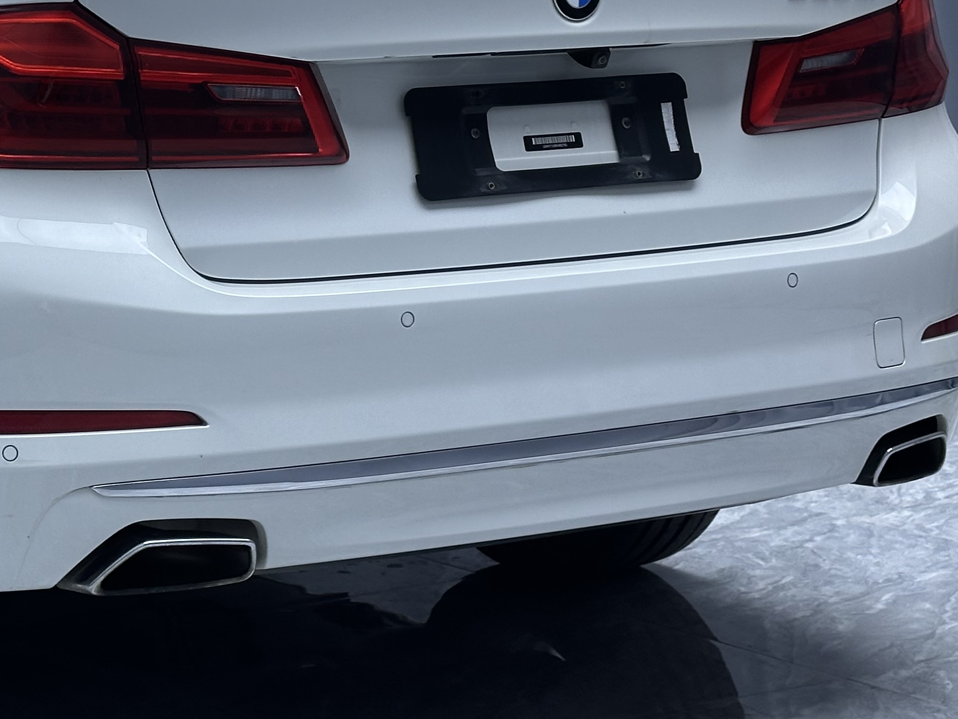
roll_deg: +1.9
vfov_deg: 14.8
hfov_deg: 19.4
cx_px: 52
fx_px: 2740
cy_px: 139
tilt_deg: -2.9
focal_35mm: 99
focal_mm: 6.86
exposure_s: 1/100
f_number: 1.78
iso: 50
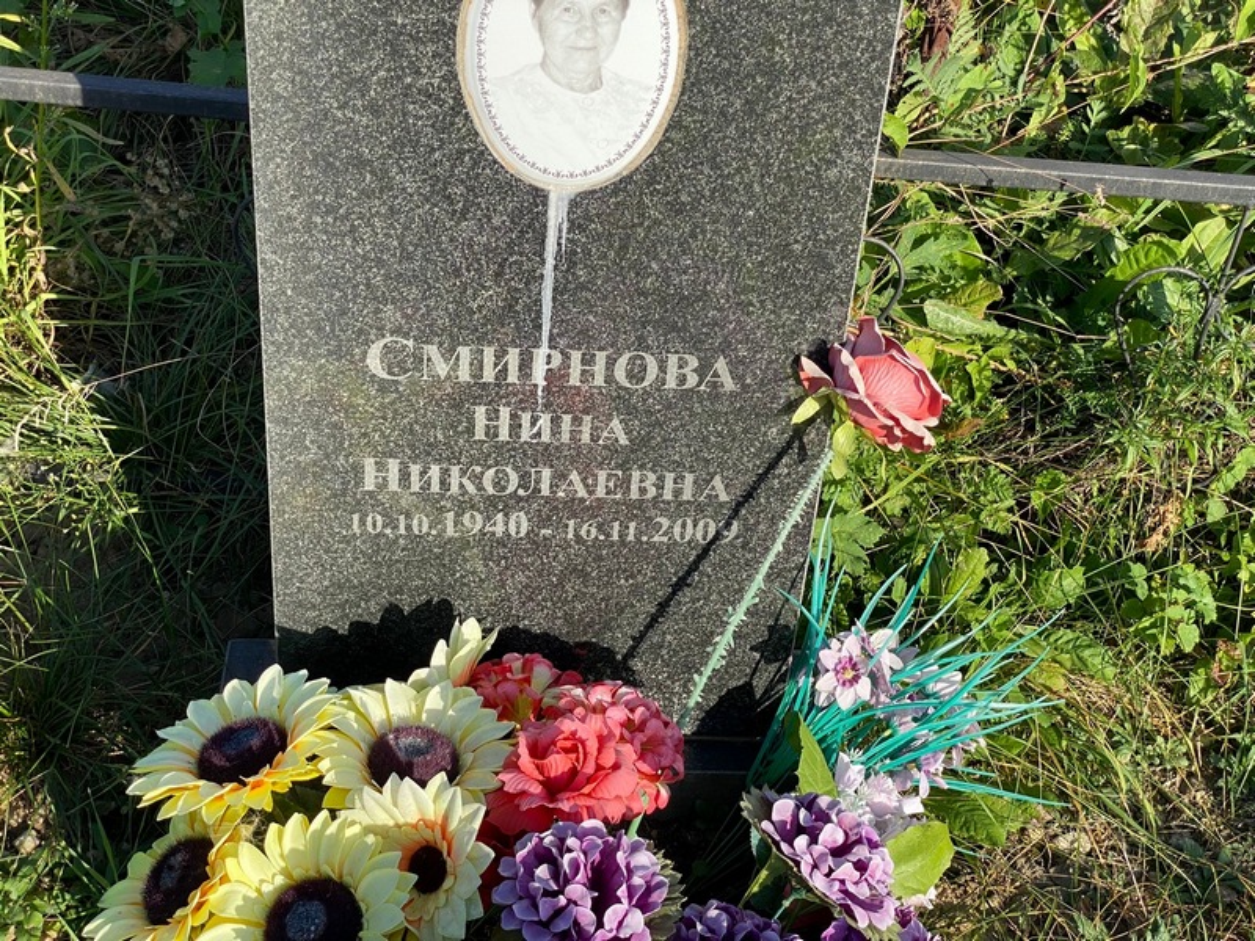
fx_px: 1885
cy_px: 470
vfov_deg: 28.0
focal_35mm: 52
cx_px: 628
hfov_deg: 36.8
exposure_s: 1/615
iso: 20
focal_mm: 6
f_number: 2
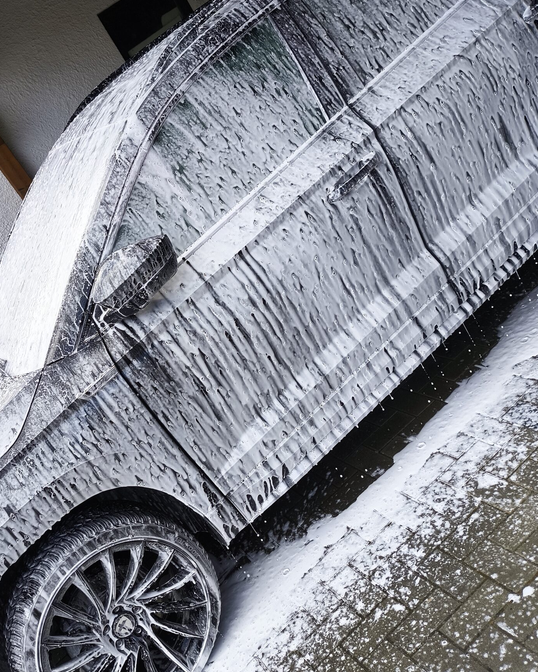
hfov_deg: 40.6
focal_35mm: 36
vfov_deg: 50.3
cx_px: 177
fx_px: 716
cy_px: 326
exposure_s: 1/316
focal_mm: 4.71
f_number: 1.7
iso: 50
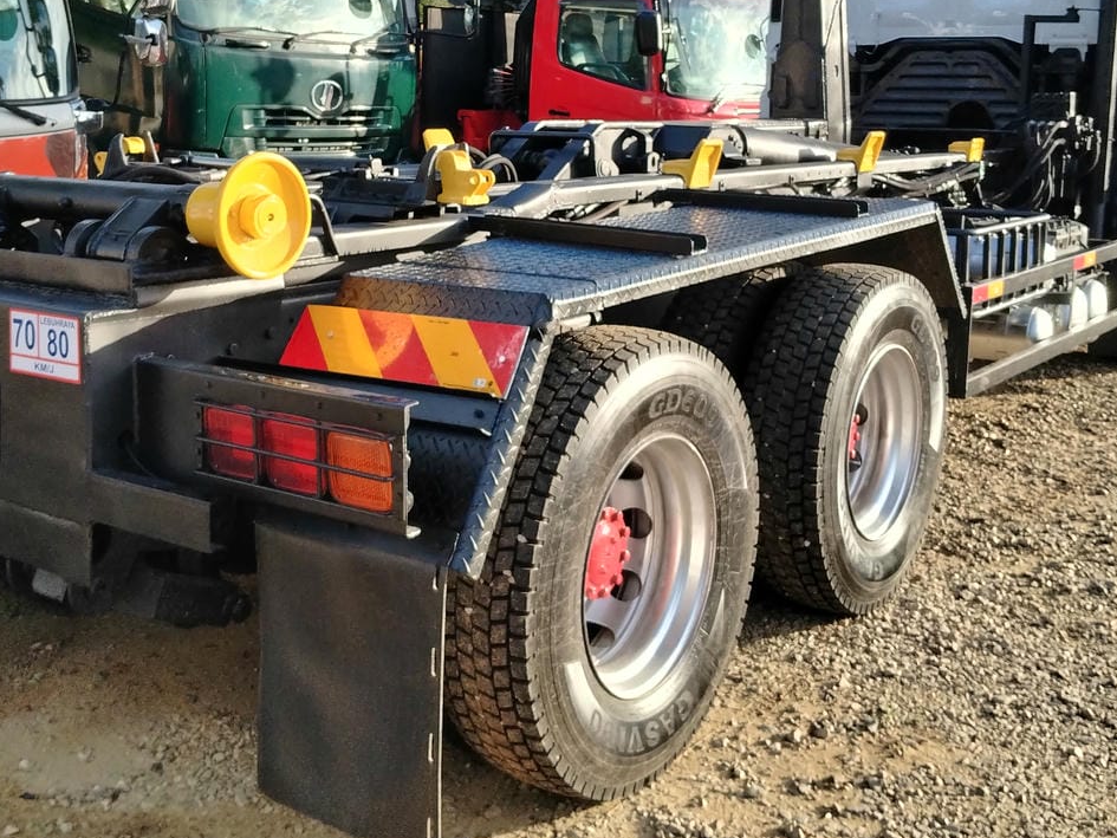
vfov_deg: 32.4
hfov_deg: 42.9
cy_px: 241
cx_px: 501
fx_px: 1420
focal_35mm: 44
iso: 100
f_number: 1.8
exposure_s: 1/544
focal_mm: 4.25
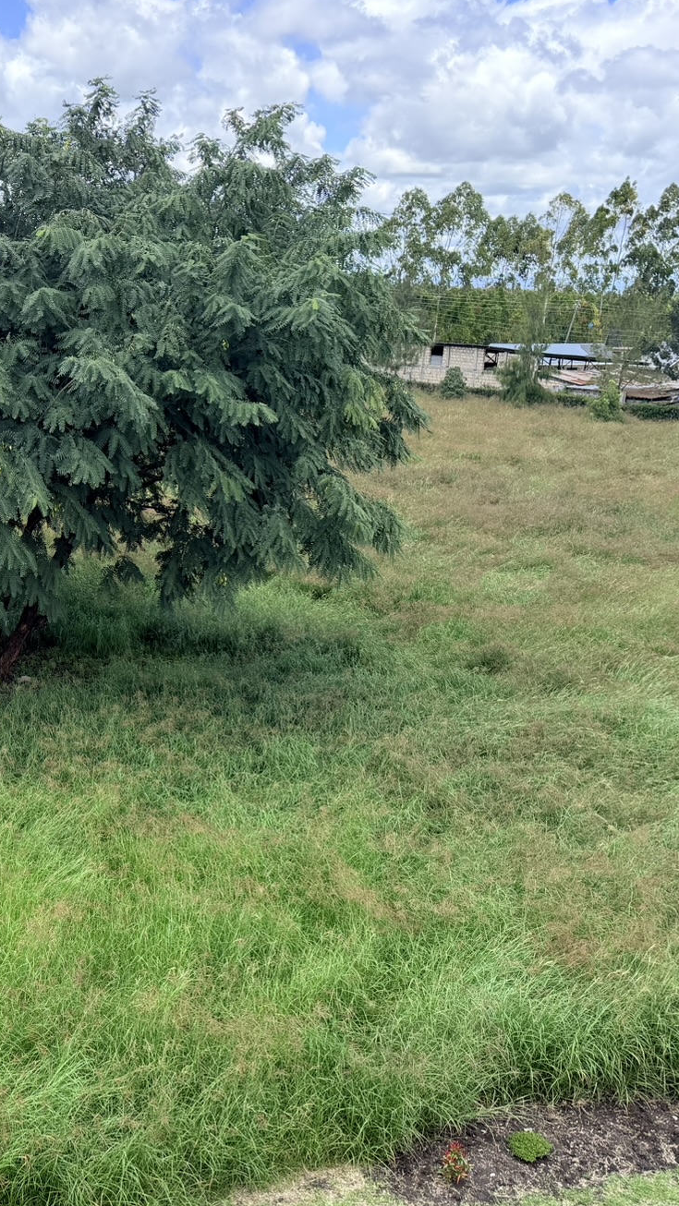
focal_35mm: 41
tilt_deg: -14.0
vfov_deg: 49.4
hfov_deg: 27.5
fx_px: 1312
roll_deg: -0.4
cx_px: 17
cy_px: 601
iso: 100
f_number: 1.78
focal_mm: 6.76
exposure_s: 1/2169
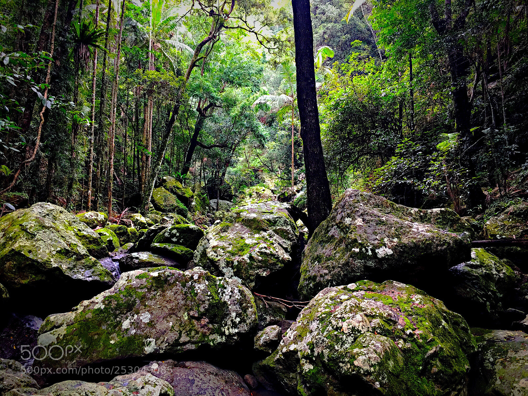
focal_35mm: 29
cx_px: 264
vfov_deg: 48.2
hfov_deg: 61.7
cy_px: 198
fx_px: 442
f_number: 2.2
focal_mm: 4.15
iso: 32
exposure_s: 1/17
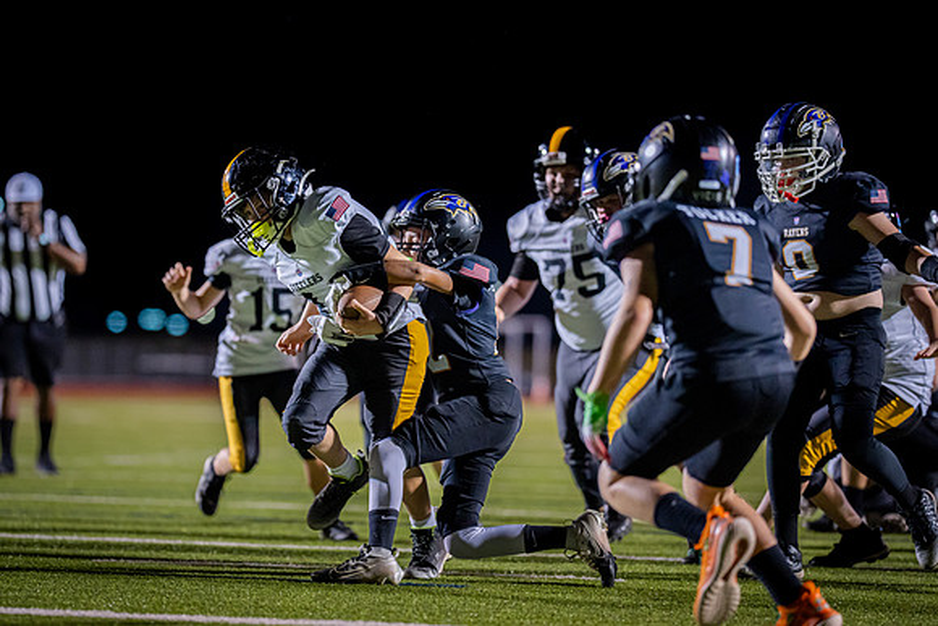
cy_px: 353
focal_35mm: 169
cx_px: 429
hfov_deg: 12.1
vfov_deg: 8.1
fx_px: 4415
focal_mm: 135
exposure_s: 1/1000
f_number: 1.8
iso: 1600
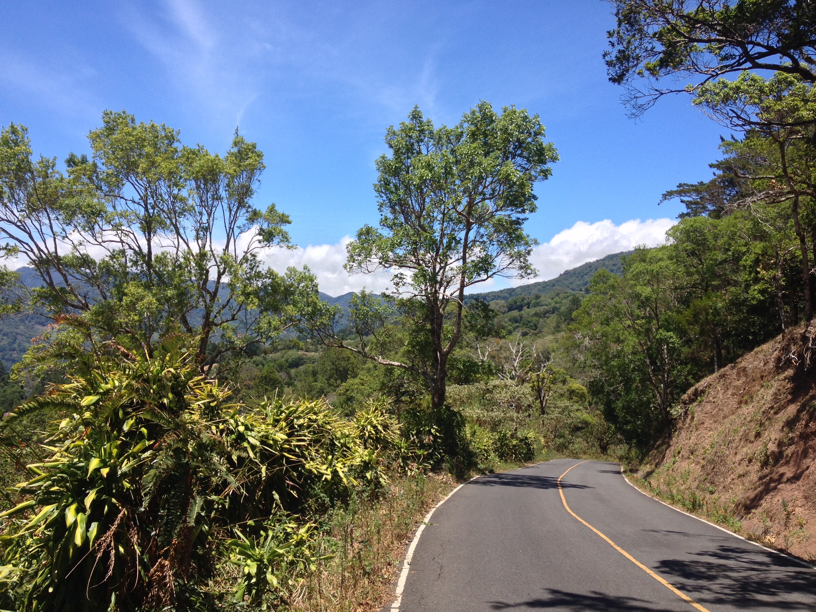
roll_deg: -0.5
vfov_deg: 40.7
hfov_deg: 52.6
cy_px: 306
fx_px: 825
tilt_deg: +0.6
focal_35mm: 35
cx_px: 408
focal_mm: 4.28
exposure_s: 1/1200
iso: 50
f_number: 2.4
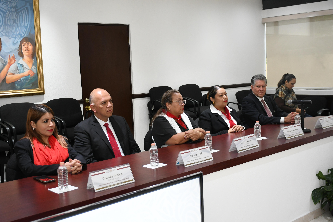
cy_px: 111
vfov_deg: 29.9
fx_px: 416
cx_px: 166
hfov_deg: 43.6
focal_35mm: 45
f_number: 4
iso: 1600
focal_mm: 30
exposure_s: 1/100
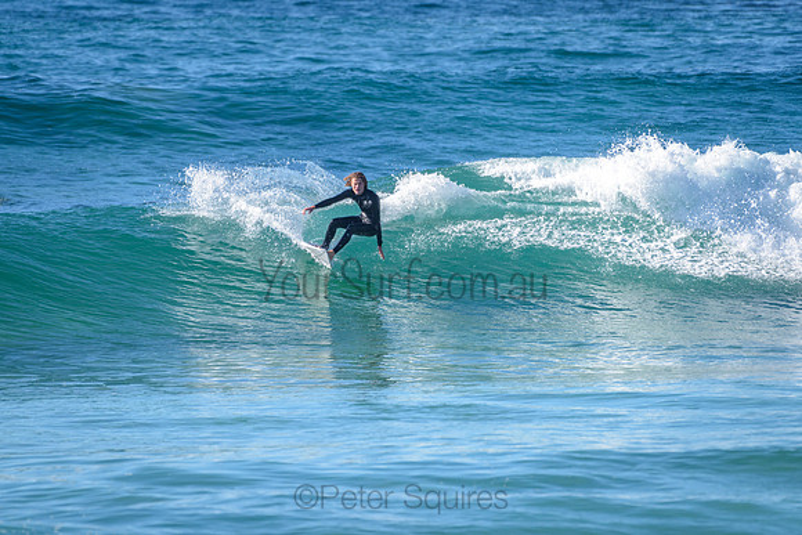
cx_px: 362
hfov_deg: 3.4
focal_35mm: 613
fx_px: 13655
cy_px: 238
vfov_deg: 2.2
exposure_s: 1/2000
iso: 180
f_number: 5.6
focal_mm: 500
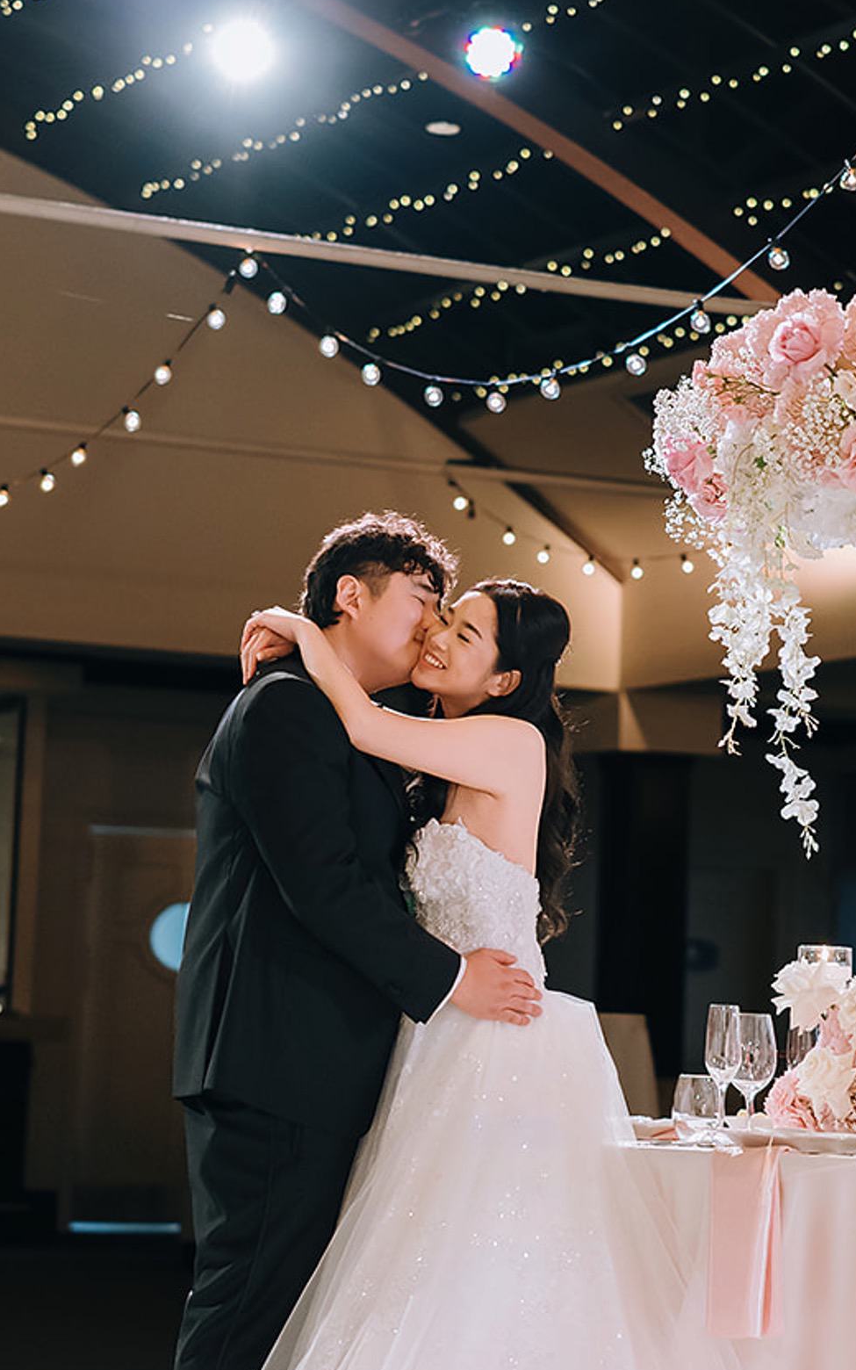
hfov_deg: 13.3
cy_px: 536
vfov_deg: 21.2
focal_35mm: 98
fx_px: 3658
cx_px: 609
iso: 1600
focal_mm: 50
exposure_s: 1/125
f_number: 2
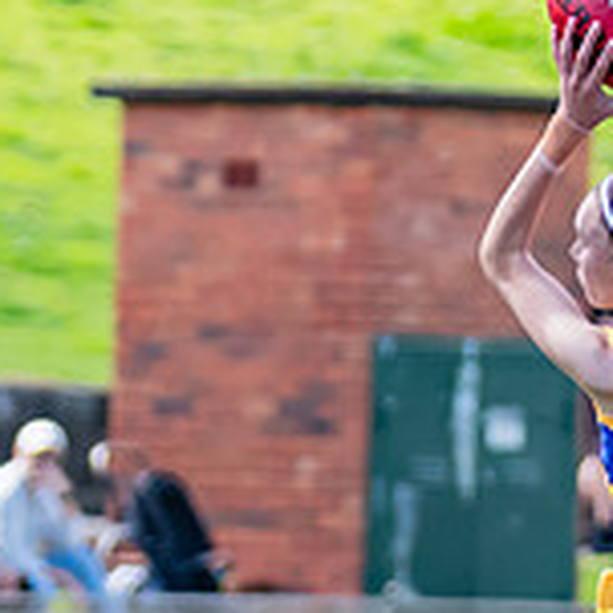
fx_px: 23100
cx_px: 811
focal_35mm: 1153
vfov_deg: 1.5
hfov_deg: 1.5
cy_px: 651
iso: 800
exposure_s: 1/1600
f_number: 5
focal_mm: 210
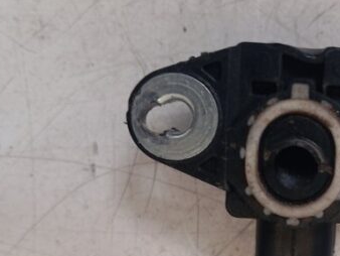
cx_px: 328
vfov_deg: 24.9
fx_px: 570
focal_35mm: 58
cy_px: 198
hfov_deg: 31.1
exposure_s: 1/33.3
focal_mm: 4.22
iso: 449
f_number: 1.8
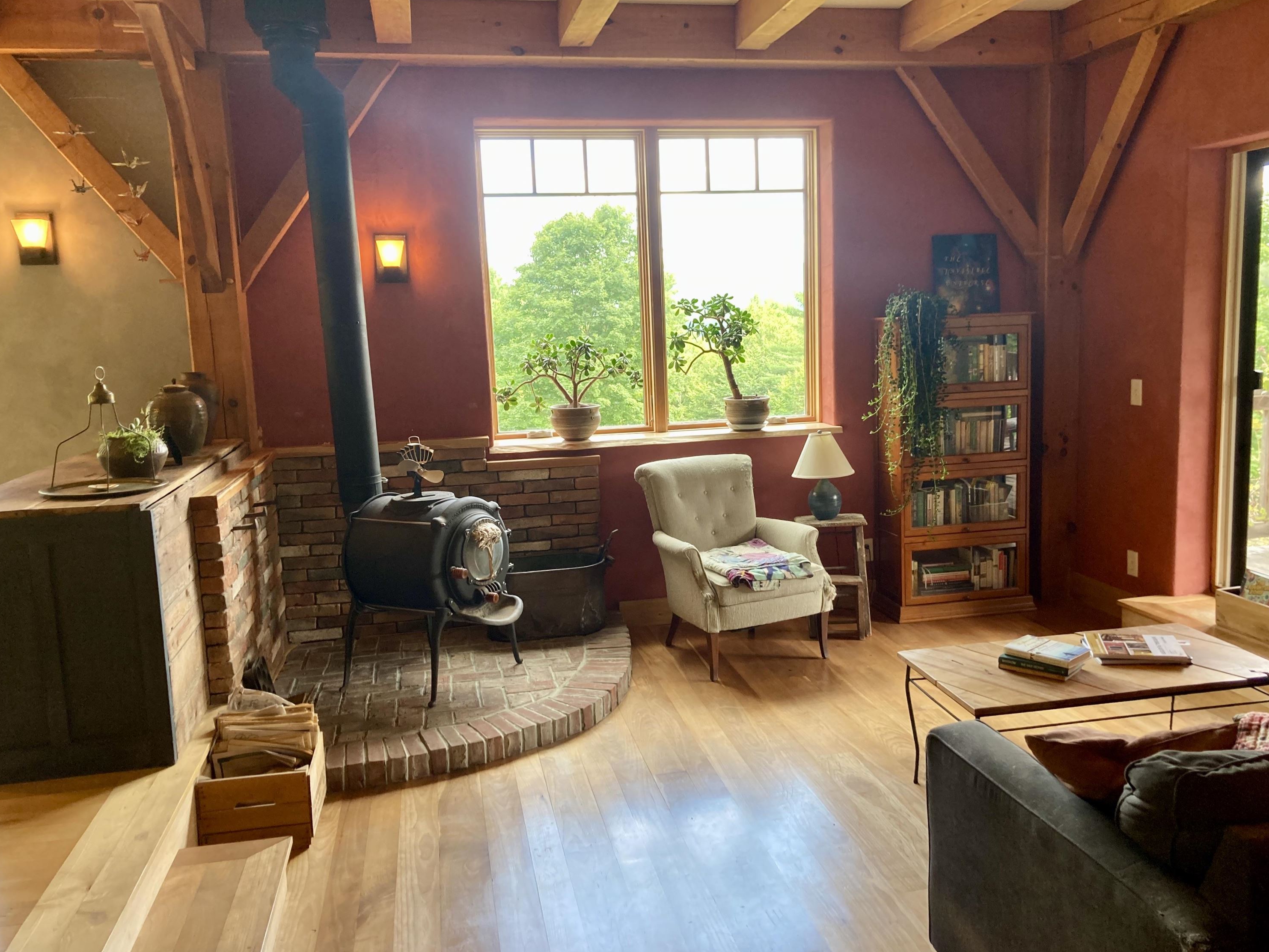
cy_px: 469
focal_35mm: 29
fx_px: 1063
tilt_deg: -8.1
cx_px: 653
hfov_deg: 61.6
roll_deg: +0.1
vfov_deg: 48.2
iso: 64
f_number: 1.8
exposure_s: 1/60
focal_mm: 3.99
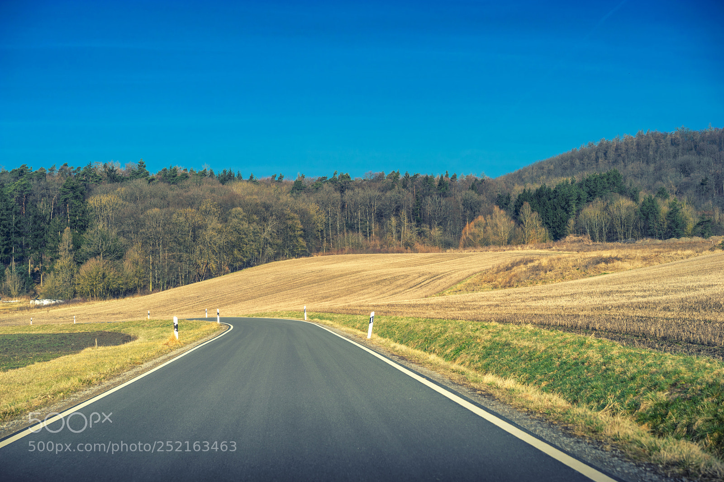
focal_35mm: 55
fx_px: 1106
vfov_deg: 24.6
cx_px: 362
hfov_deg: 36.3
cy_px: 241
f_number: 5.6
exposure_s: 1/400
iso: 80
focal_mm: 55
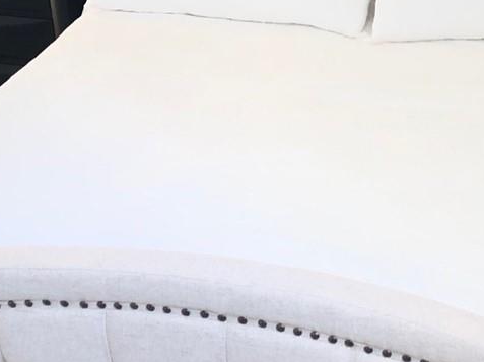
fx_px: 1313
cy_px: 81
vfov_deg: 15.6
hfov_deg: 20.7
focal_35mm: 94
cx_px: 374
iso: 50
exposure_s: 1/15
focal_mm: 3.99
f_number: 1.8
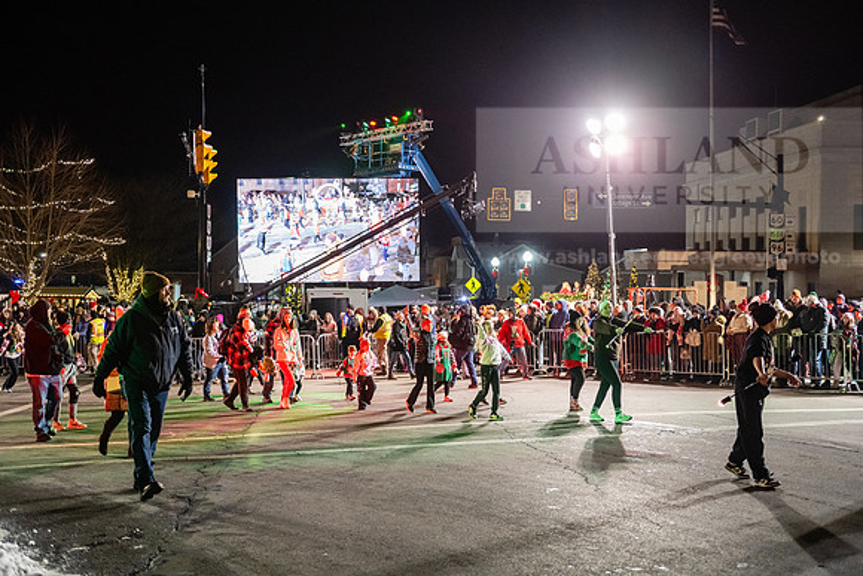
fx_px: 1079
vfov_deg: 29.9
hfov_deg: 43.6
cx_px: 432
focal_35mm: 45
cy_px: 288
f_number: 3.2
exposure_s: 1/250
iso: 3200
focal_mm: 45
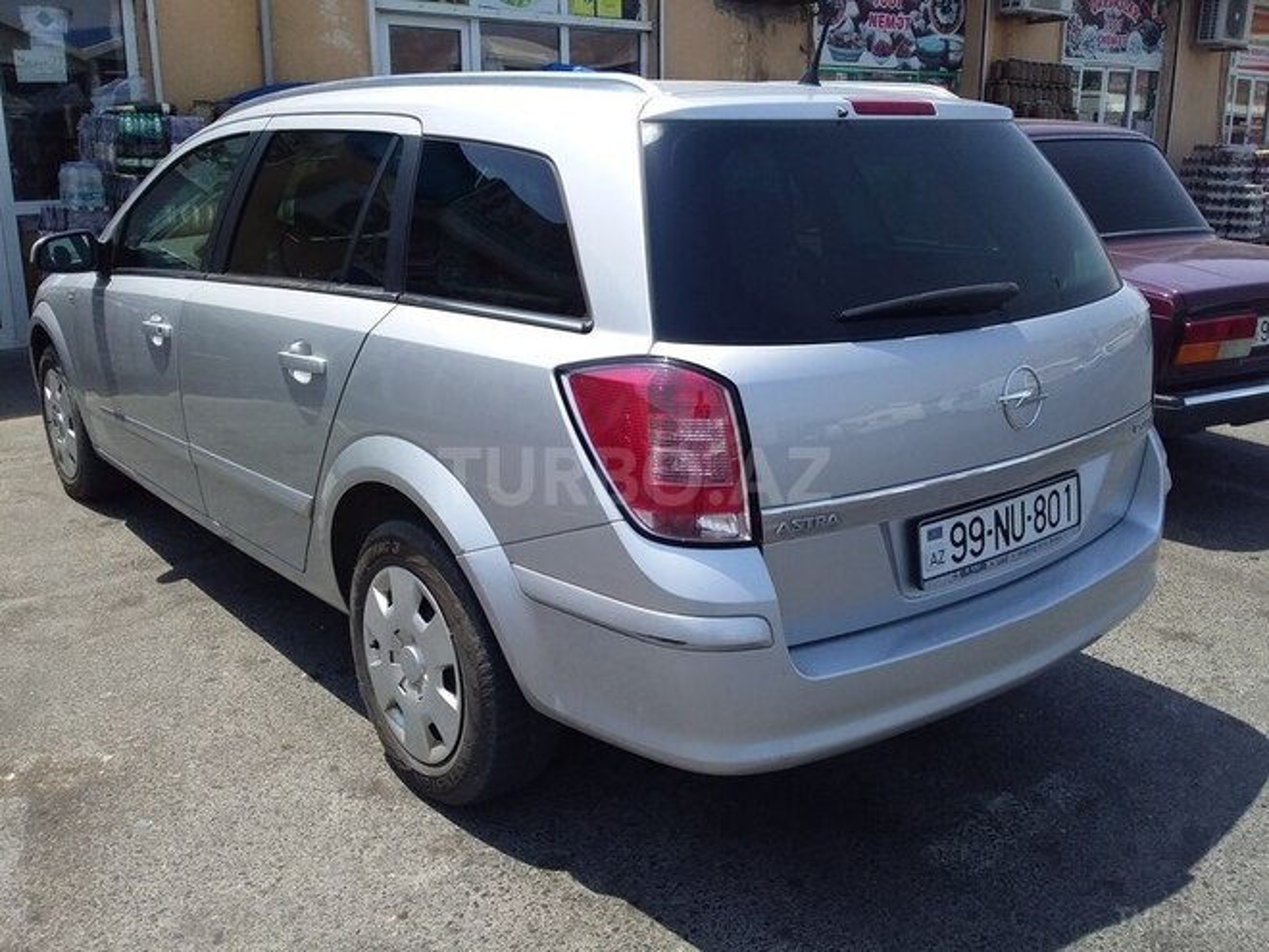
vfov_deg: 45.4
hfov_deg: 58.4
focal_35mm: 31
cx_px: 634
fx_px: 1136
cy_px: 476
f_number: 2.2
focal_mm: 3.3
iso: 40
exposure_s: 1/1184
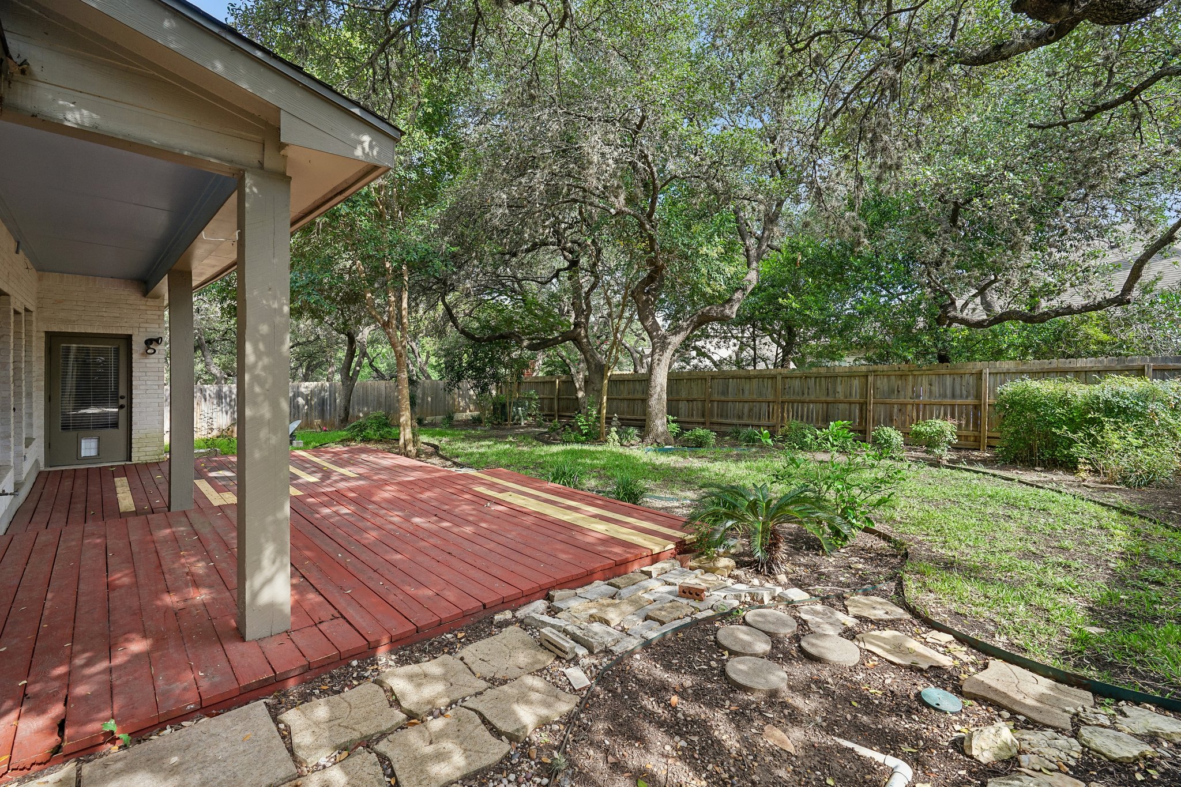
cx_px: 590
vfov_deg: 73.7
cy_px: 394
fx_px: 525
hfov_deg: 96.7
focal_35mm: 16
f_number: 8
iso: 200
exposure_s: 1/60
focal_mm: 16
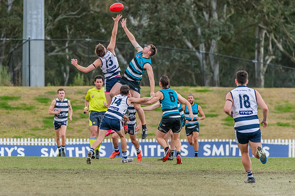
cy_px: 95
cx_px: 103
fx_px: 3825
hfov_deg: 4.4
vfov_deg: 2.9
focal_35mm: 467
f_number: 6
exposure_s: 1/1600
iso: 2800
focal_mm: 350
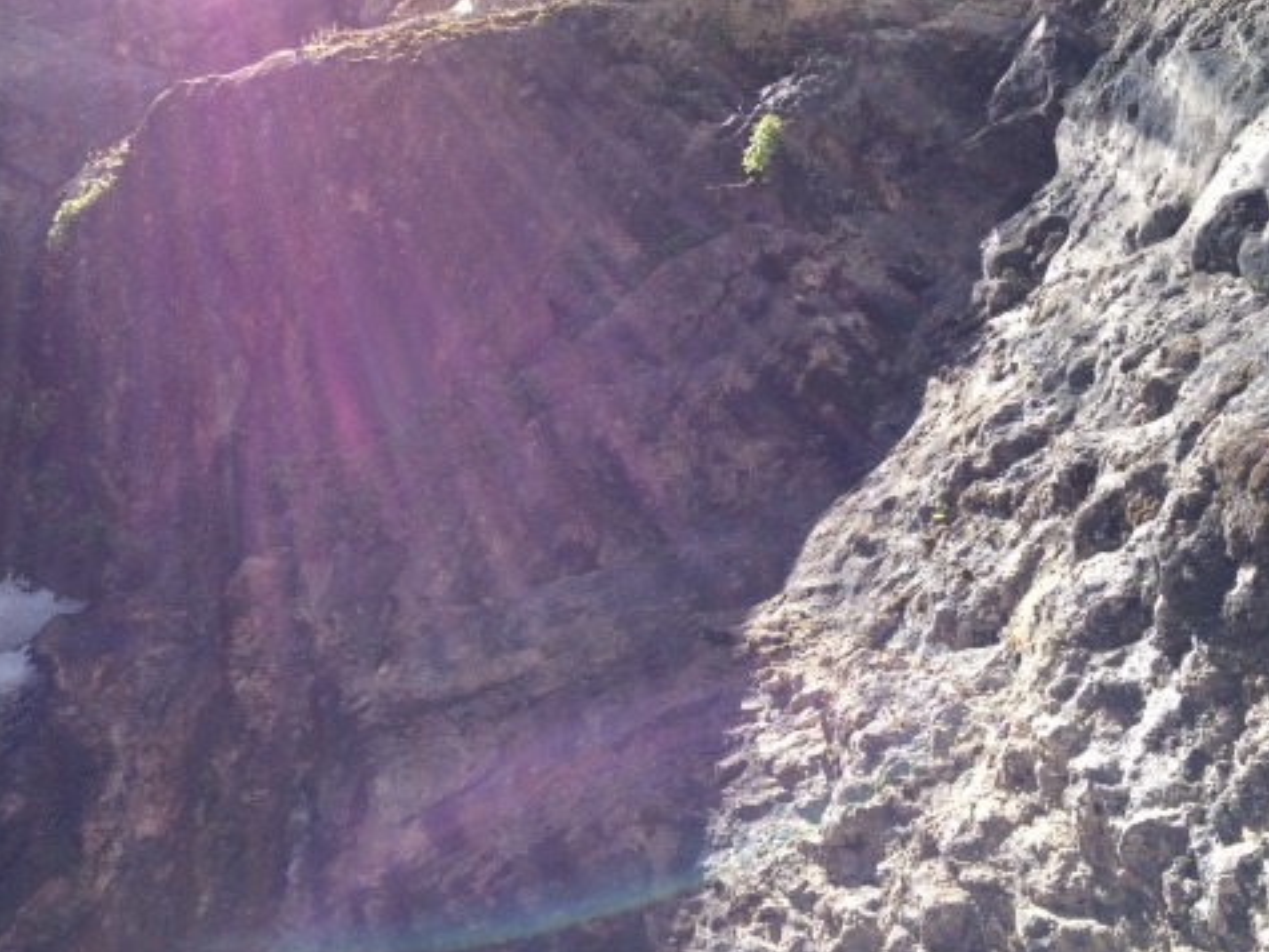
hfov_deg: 47.2
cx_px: 443
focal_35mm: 39
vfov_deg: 36.8
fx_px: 1430
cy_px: 424
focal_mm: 4.15
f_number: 2.2
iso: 32
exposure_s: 1/912
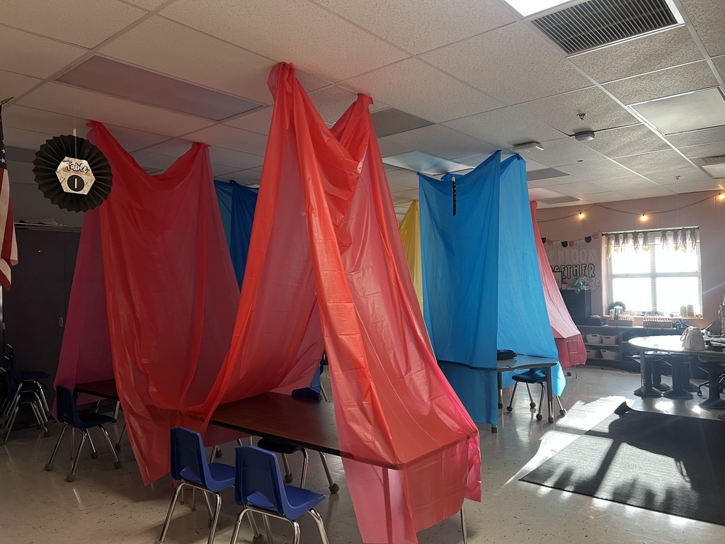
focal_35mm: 26
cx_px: 362
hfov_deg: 67.3
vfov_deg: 53.1
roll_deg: +1.2
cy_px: 272
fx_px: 545
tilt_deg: -0.1
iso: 125
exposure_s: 1/60
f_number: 1.5
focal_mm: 5.7
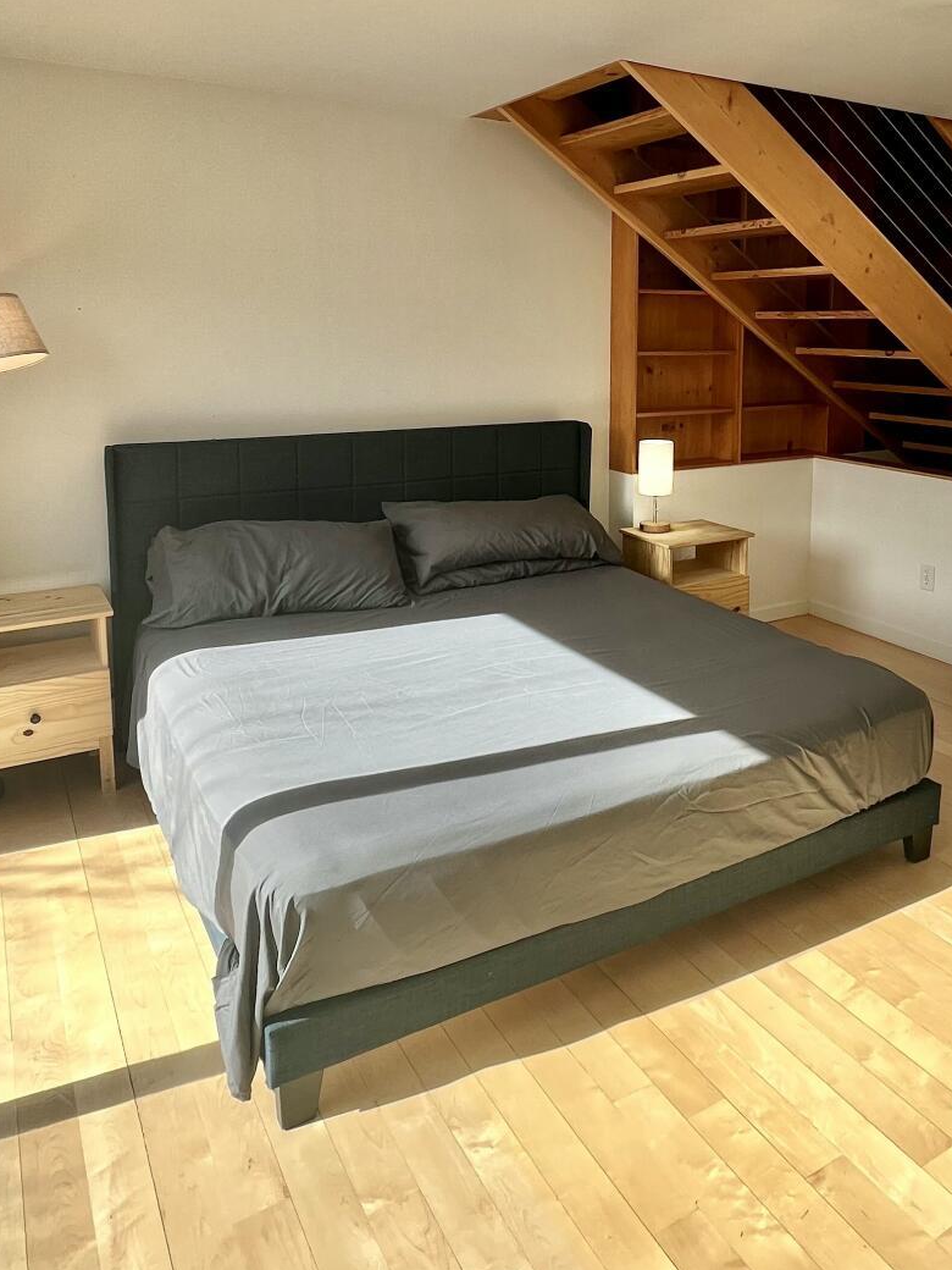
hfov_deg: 54.3
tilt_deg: -8.2
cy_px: 434
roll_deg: -0.1
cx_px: 590
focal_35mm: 25
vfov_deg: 67.7
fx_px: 917
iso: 32
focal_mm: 1.57
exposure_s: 1/155
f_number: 1.8
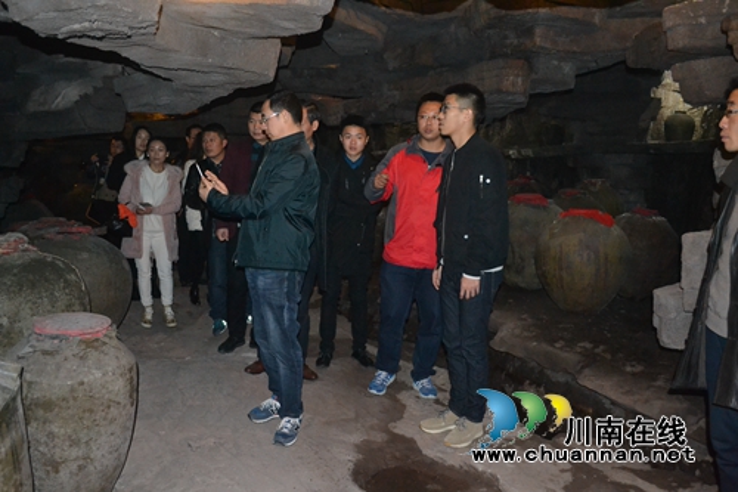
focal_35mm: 33
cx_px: 369
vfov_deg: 39.9
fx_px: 676
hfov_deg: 57.2
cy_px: 246
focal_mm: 22
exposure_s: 1/60
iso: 3200
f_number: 3.8
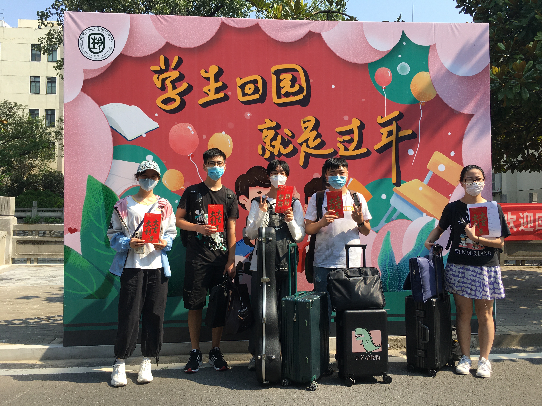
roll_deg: -1.2
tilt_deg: +3.0
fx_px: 454
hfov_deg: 61.7
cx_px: 271
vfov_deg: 48.2
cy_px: 203
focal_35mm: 29
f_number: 2.2
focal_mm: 4.15
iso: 25
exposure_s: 1/827
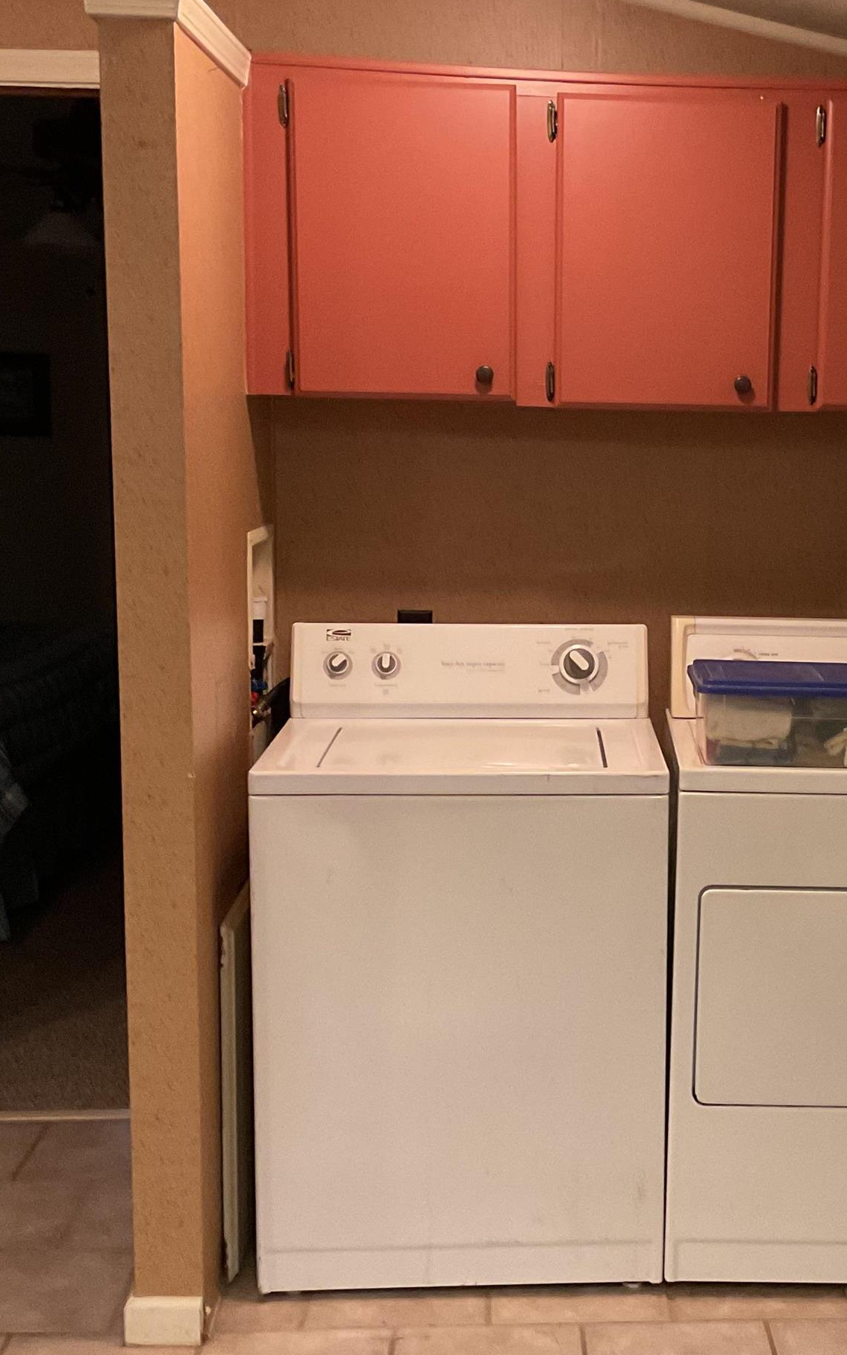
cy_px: 718
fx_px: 1921
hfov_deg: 24.5
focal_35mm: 52
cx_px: 667
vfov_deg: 38.9
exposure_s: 1/60
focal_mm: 3
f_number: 1.8
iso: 250
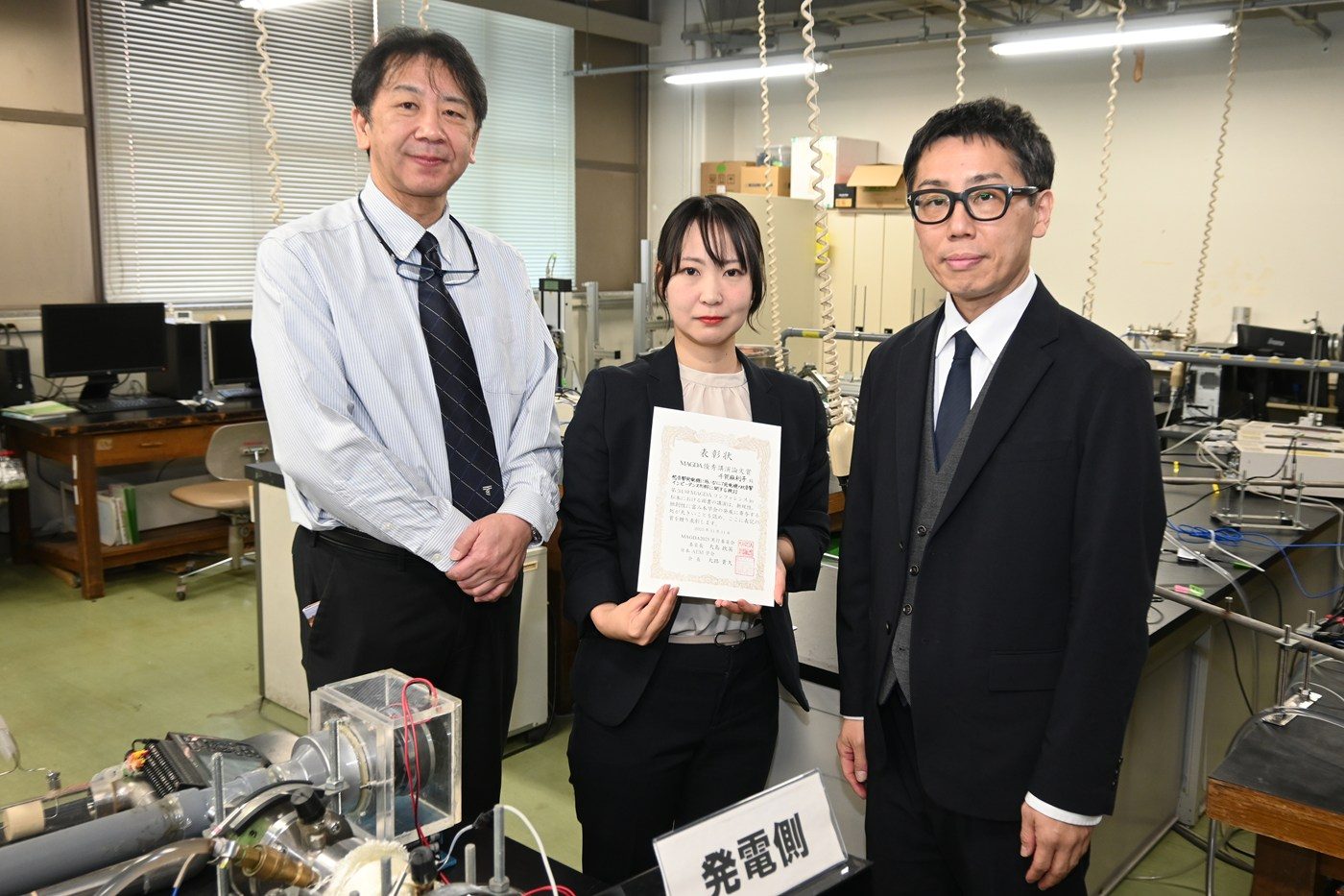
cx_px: 672
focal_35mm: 31
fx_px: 1148
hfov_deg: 60.7
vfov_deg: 42.6
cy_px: 448
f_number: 4
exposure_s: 1/60
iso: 560
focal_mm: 20.5
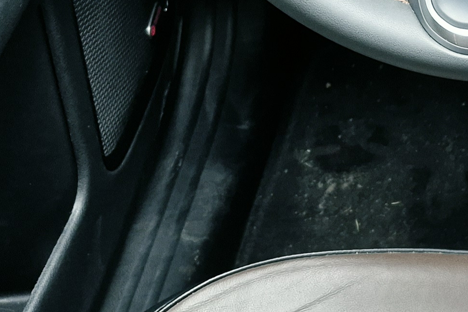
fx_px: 1286
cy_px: -115
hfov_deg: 18.9
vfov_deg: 13.2
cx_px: 626
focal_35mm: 99
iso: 100
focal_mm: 5.4
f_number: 1.8
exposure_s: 1/180
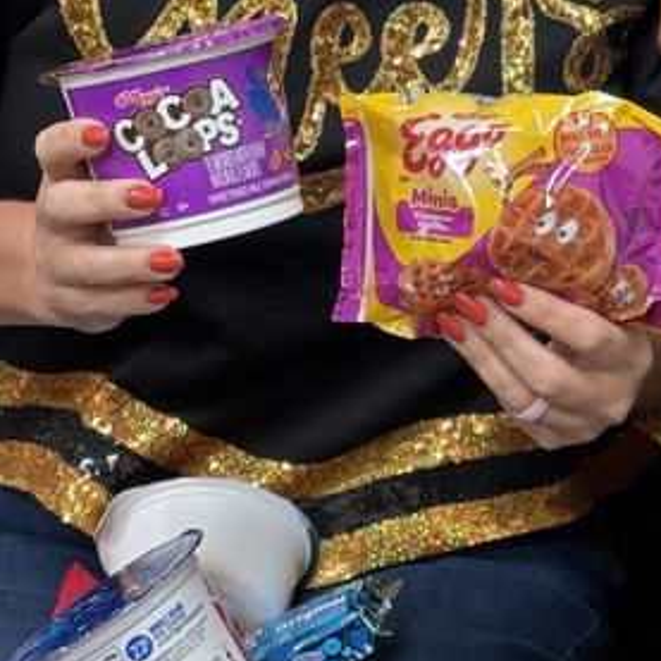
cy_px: 84
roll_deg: +0.9
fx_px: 3305
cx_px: 663
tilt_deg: -20.5
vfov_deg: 11.4
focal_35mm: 153
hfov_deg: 11.3
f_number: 1.48
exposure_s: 1/40
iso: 160
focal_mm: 6.93
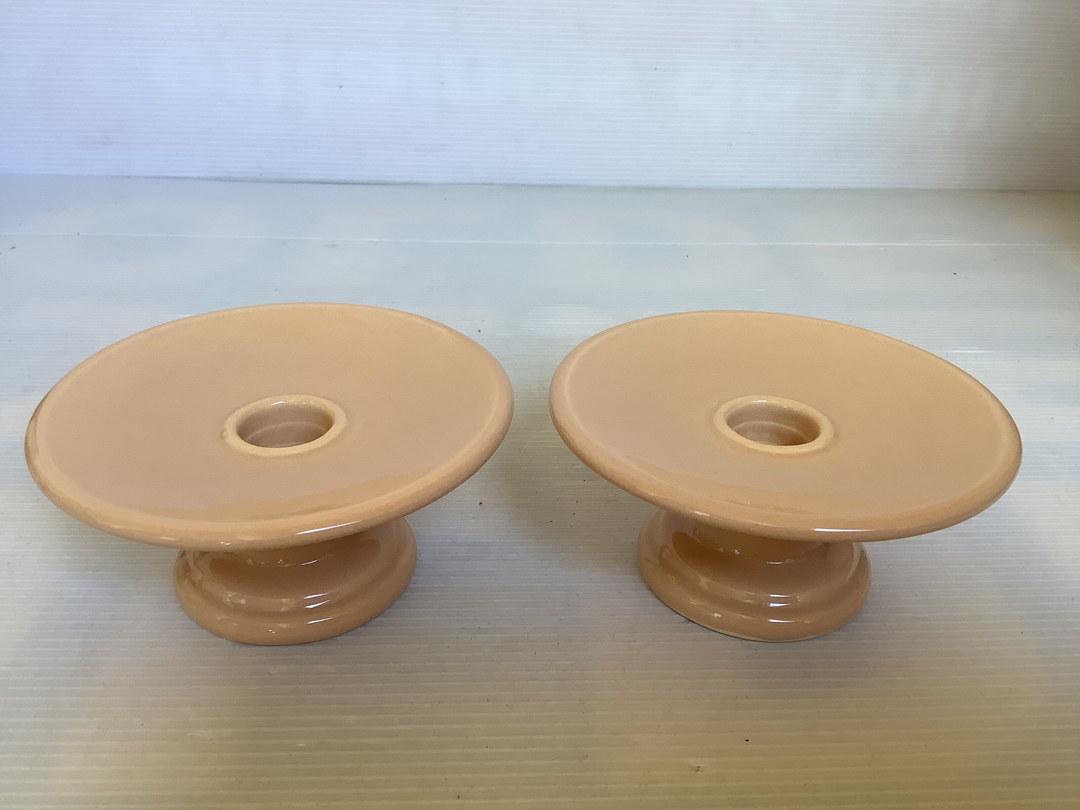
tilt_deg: -27.7
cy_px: 405
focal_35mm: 31
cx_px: 540
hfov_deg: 58.4
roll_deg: -1.1
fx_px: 967
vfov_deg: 45.4
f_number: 2.4
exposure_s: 1/50
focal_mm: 3.3
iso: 64
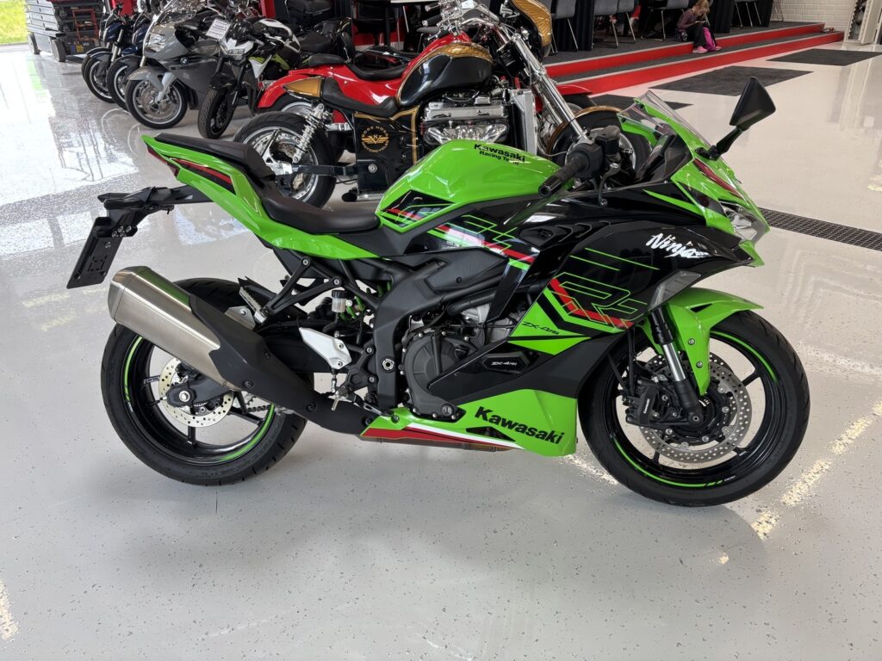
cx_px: 441
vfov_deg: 53.1
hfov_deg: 67.3
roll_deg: +0.5
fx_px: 662
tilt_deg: -27.0
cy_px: 330
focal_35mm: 26
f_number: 1.6
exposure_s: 1/100
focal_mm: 5.96
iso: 64
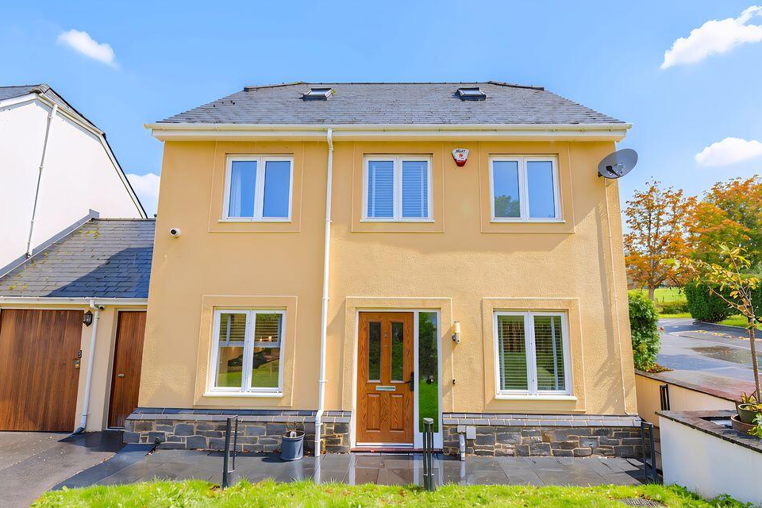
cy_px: 257
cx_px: 397
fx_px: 339
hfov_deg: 96.7
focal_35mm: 16
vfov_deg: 73.7
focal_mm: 10
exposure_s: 1/250
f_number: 5.6
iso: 320
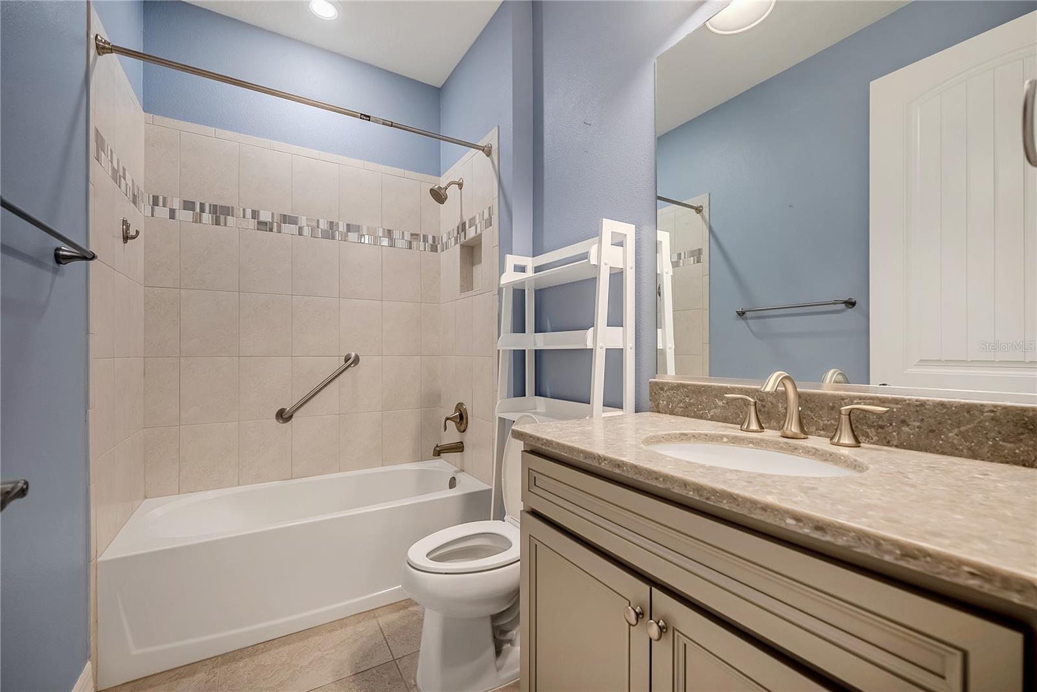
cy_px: 346
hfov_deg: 104.2
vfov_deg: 81.3
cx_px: 518
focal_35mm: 14
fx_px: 403
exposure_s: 1/800
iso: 500
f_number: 4.5
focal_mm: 14
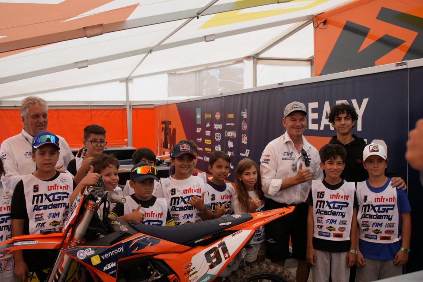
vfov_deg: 13.0
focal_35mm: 105
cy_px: 141
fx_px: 1234
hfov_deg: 19.5
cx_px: 212
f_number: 4
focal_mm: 70
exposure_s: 1/800
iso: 100
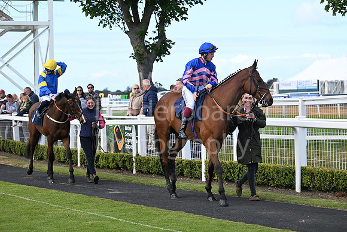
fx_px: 1012
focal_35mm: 105
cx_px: 174
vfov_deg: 13.0
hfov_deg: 19.5
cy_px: 116
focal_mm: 105
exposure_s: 1/1250
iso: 400
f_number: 4.5
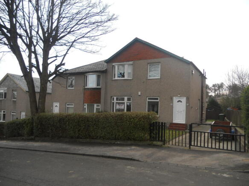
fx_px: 194
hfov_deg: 65.3
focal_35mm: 27
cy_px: 93
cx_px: 124
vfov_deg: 51.3
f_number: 3.2
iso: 80
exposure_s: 1/200
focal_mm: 4.9
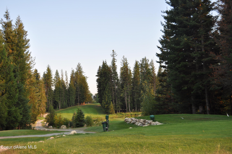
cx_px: 116
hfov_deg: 46.5
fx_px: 270
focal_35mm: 42
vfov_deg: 31.8
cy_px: 77
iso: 200
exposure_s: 1/200
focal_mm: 28
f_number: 5.6
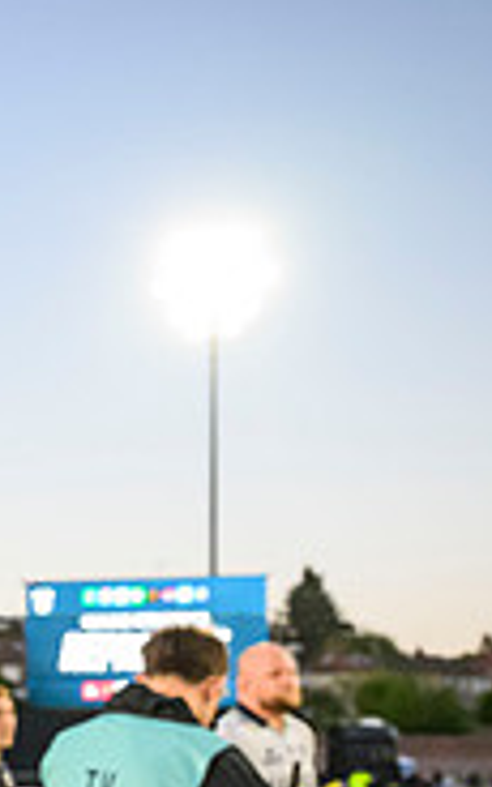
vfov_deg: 25.9
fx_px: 1652
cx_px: -449
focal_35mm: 77
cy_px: 716
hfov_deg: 14.5
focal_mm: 24
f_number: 3.5
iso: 4000
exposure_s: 1/1600
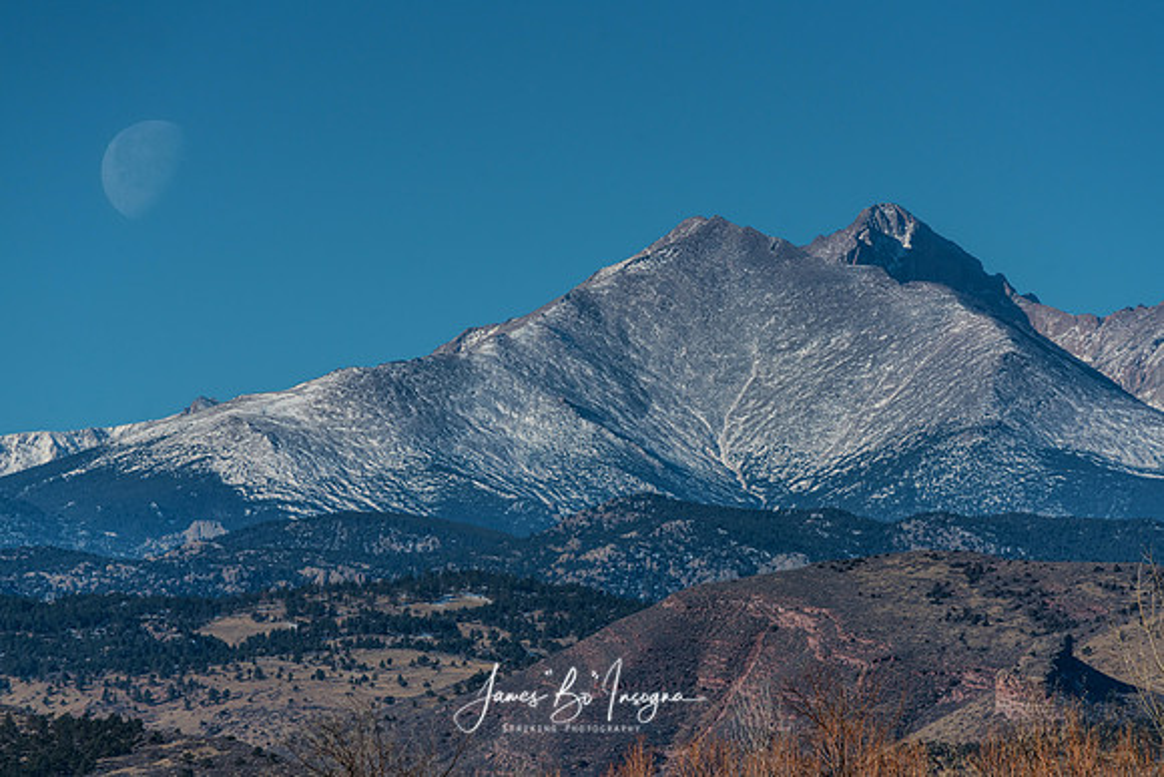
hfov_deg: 5.9
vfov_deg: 3.9
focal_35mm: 350
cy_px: 388
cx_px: 582
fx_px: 11319
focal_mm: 350
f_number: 9
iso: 250
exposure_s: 1/2000
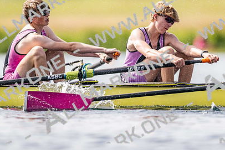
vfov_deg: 1.6
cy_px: 48
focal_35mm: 857
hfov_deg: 2.4
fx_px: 5358
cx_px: 157
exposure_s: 1/2500
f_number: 4
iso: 220
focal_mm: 600
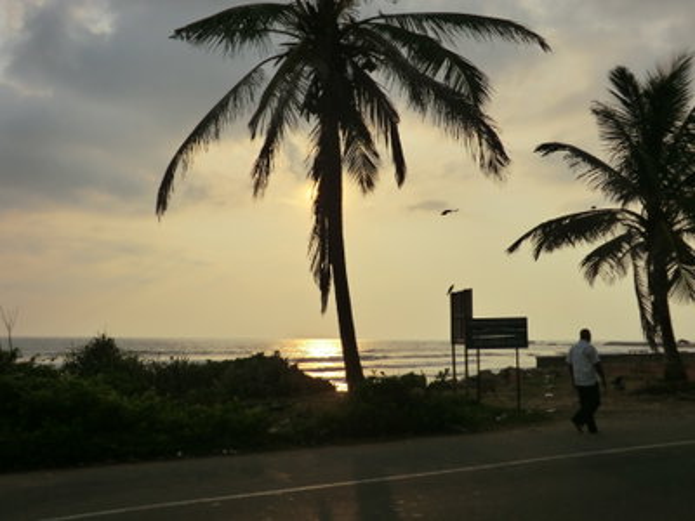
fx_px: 683
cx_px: 348
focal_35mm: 34
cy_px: 260
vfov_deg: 41.8
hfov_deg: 54.0
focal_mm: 6.1
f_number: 8.4
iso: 80
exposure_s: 1/640
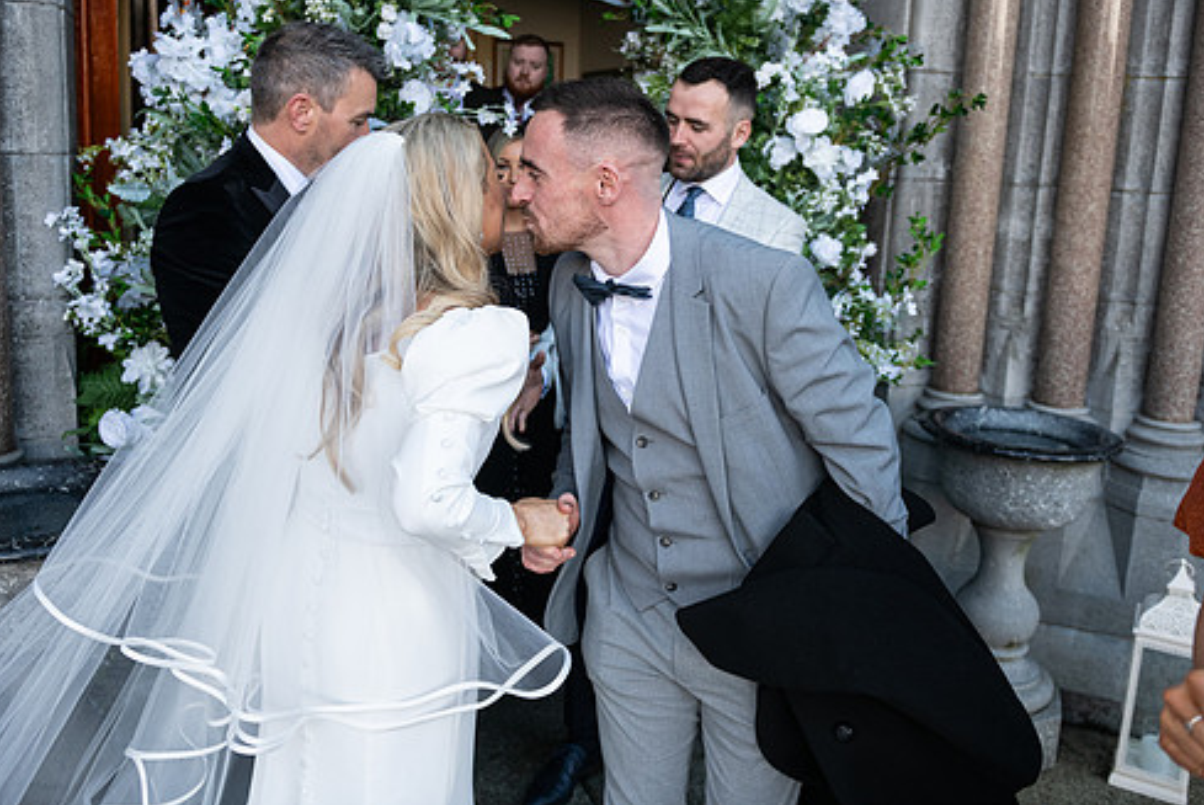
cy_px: 334
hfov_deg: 58.7
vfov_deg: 41.1
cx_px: 603
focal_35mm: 32
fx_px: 1071
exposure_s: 1/1250
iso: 500
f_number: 3.5
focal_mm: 27
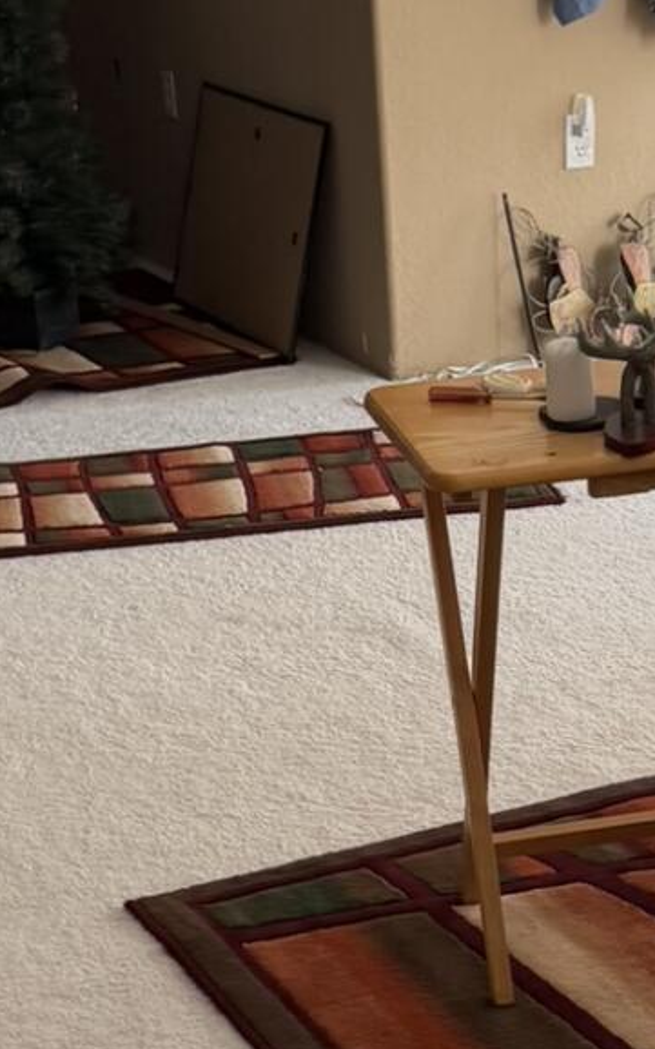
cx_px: 396
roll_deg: +2.4
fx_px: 2515
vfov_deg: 23.5
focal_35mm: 88
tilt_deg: -21.2
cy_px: 666
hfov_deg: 14.8
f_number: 1.78
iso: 160
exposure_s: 1/121
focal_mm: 6.76
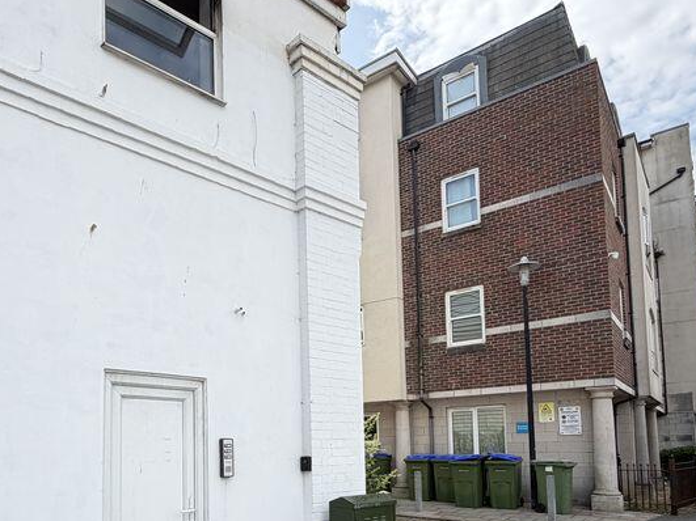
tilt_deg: +4.5
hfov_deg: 64.1
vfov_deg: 48.6
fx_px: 543
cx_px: 249
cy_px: 412
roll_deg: +1.2
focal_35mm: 27
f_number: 2.2
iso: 40
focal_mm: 2.22
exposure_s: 1/625
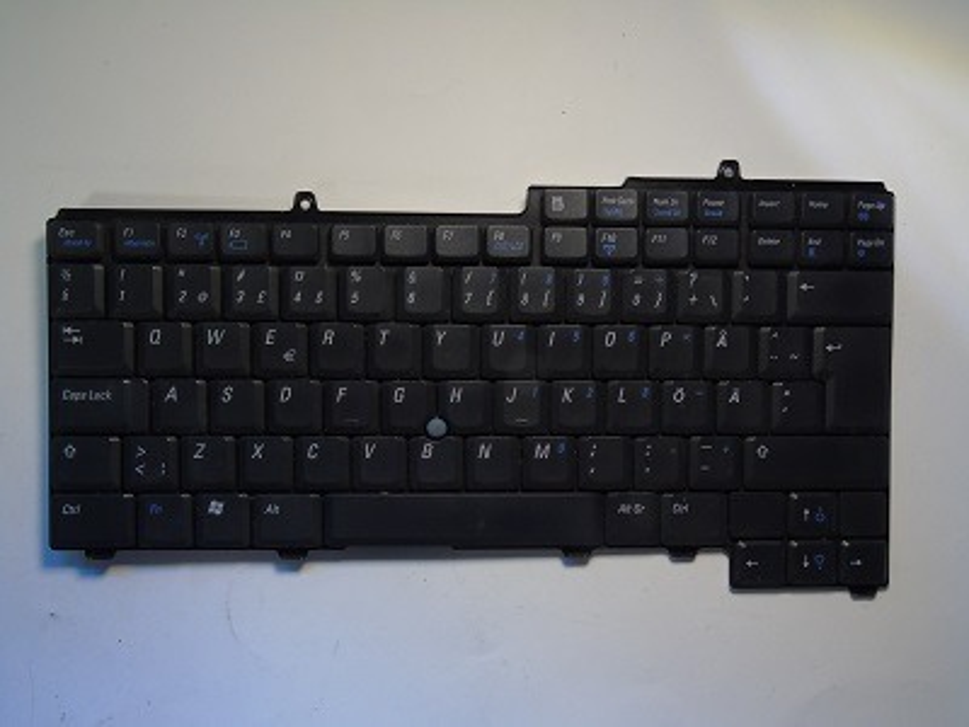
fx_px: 952
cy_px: 364
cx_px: 484
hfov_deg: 54.0
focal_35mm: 34
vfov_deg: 41.8
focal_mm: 6.1
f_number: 5
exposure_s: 1/8
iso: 200
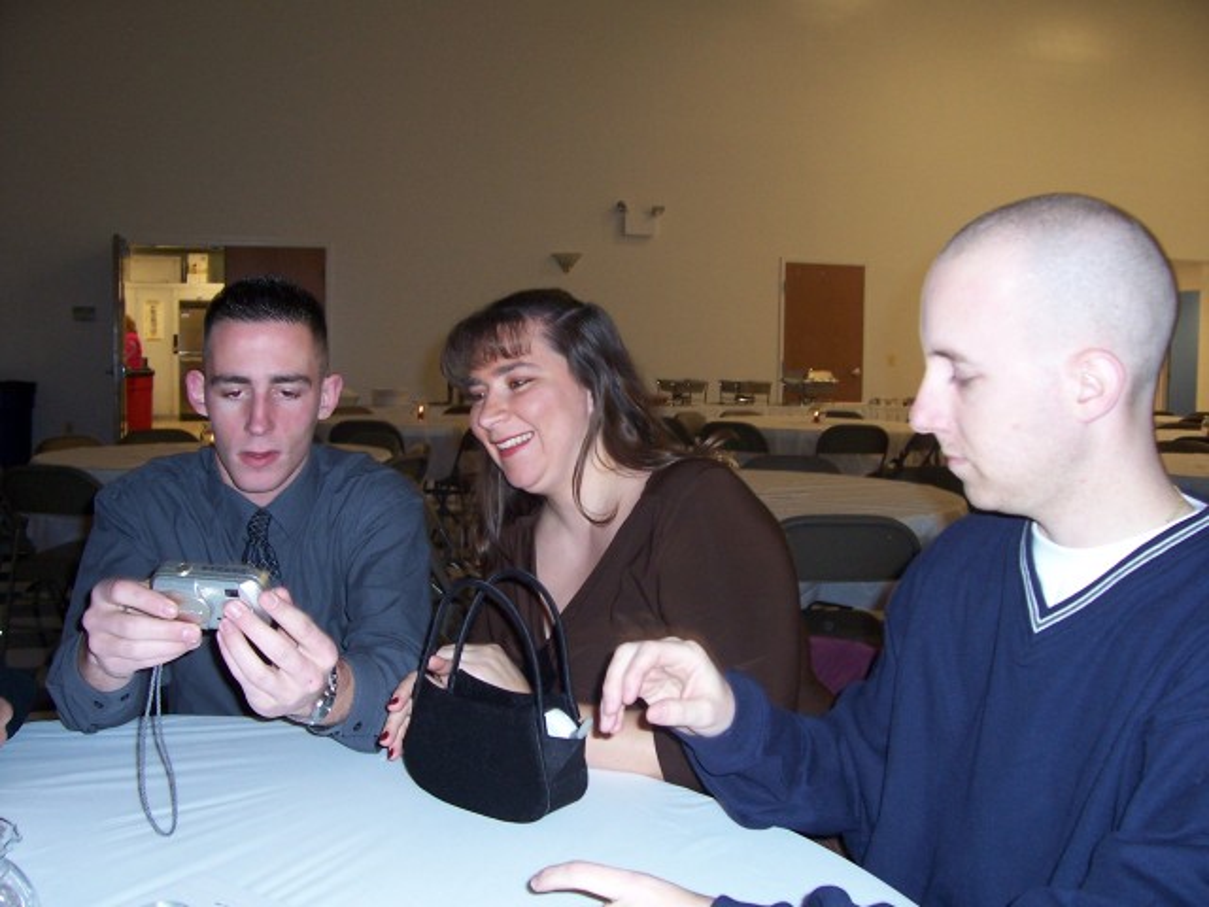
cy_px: 454
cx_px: 604
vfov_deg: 41.8
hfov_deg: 54.0
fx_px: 1187
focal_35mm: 34
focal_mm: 5.6
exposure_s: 1/60
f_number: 2.7
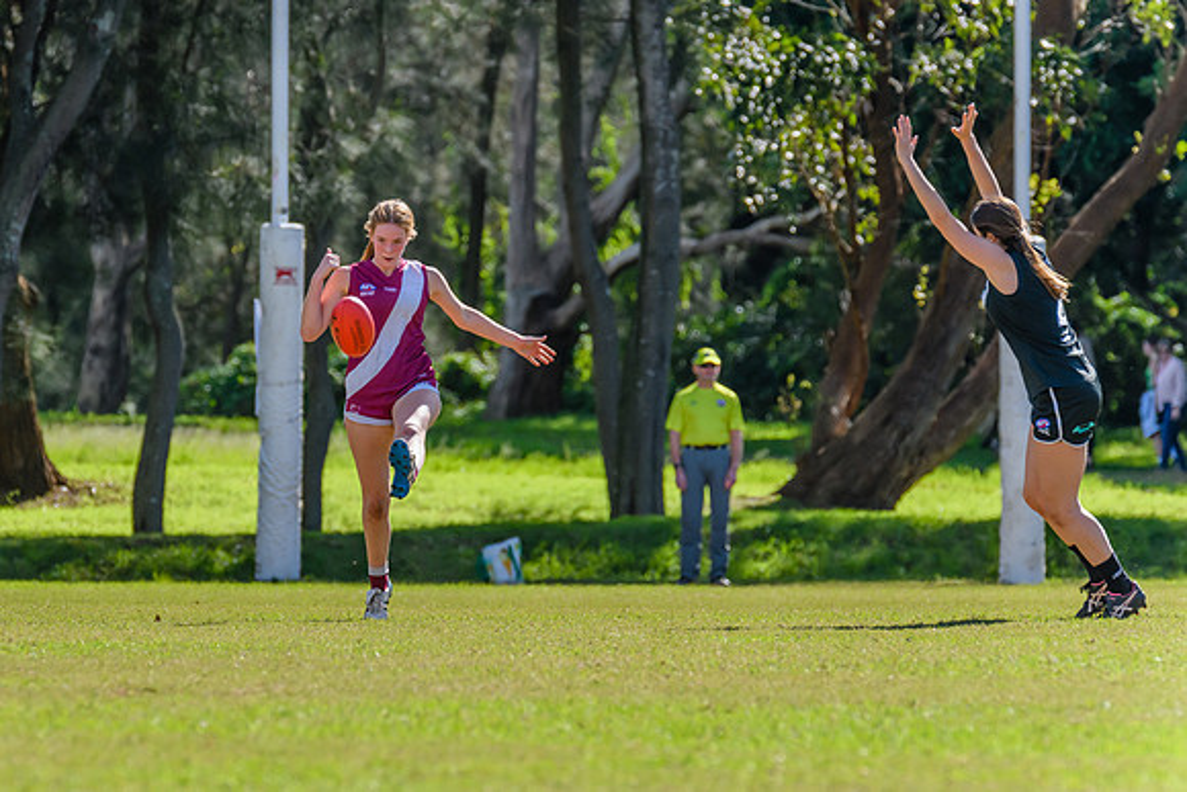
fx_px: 14766
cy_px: 400
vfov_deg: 3.1
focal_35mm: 448
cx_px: 388
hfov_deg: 4.6
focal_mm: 330
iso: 800
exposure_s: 1/1250
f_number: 8
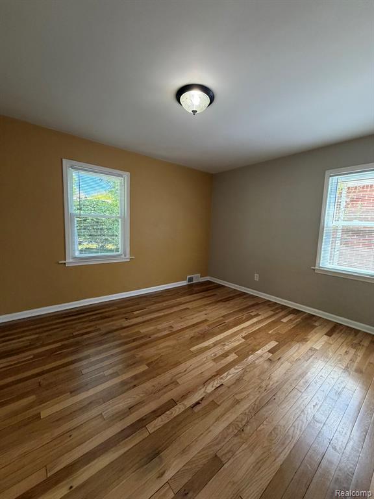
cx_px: 187
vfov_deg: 102.1
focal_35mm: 14
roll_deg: -0.6
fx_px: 202
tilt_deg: -6.2
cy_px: 250
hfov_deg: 85.7
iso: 200
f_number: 2.2
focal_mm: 2.22
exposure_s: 1/60
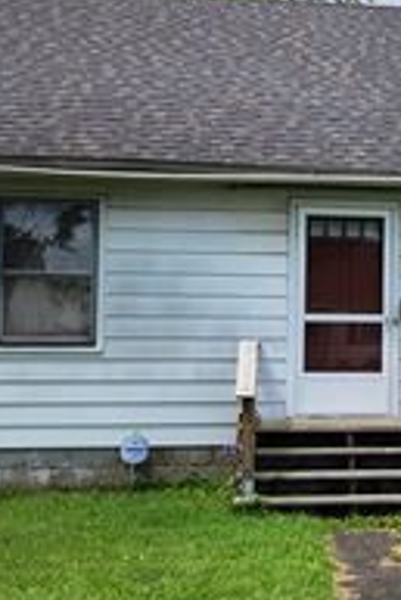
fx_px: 1034
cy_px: 297
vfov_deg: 32.4
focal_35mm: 62
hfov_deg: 20.9
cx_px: 441
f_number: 1.8
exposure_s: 1/1047
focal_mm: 6.4
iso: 12
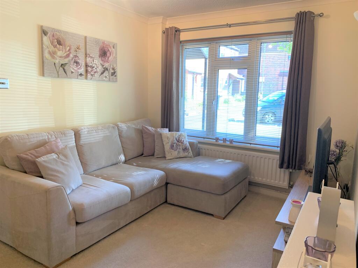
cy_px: 134
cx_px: 179
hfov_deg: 67.3
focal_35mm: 26
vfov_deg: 53.1
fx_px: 269
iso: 64
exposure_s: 1/50
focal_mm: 4.25
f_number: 1.8
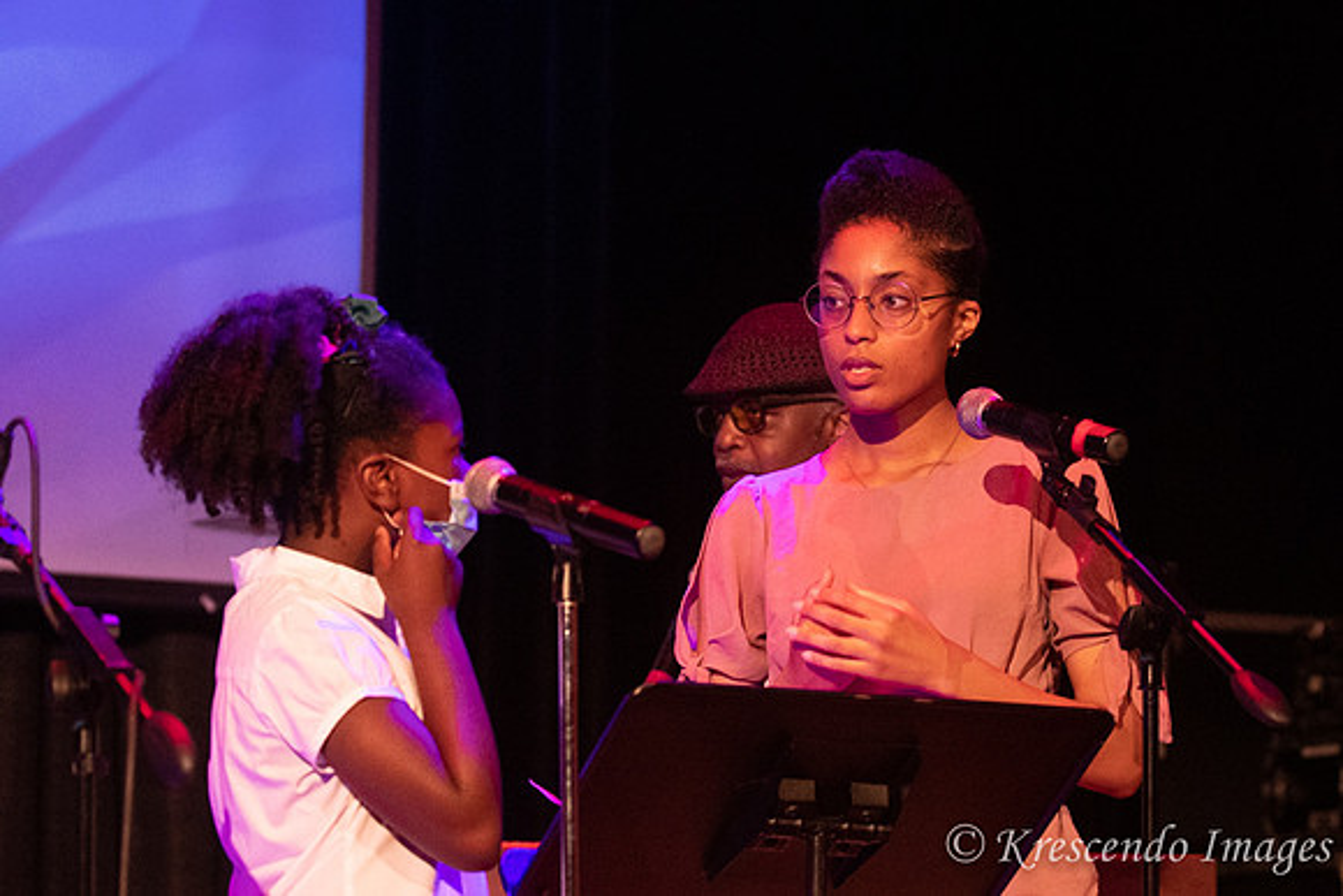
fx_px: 4873
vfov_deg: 10.5
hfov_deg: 15.7
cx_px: 777
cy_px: 455
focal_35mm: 131
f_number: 2.8
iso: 3200
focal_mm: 75
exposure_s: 1/160
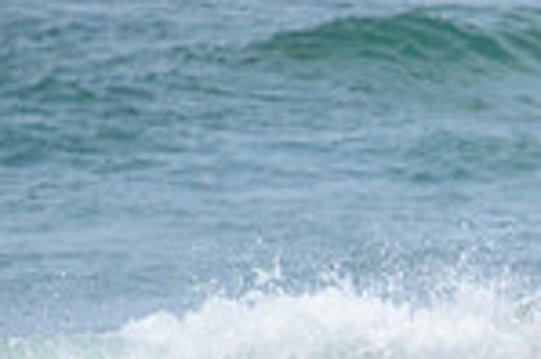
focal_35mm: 3112
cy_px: 422
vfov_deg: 0.4
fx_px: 46715
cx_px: 781
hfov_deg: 0.7
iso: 900
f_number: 11
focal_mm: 800
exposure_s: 1/2000
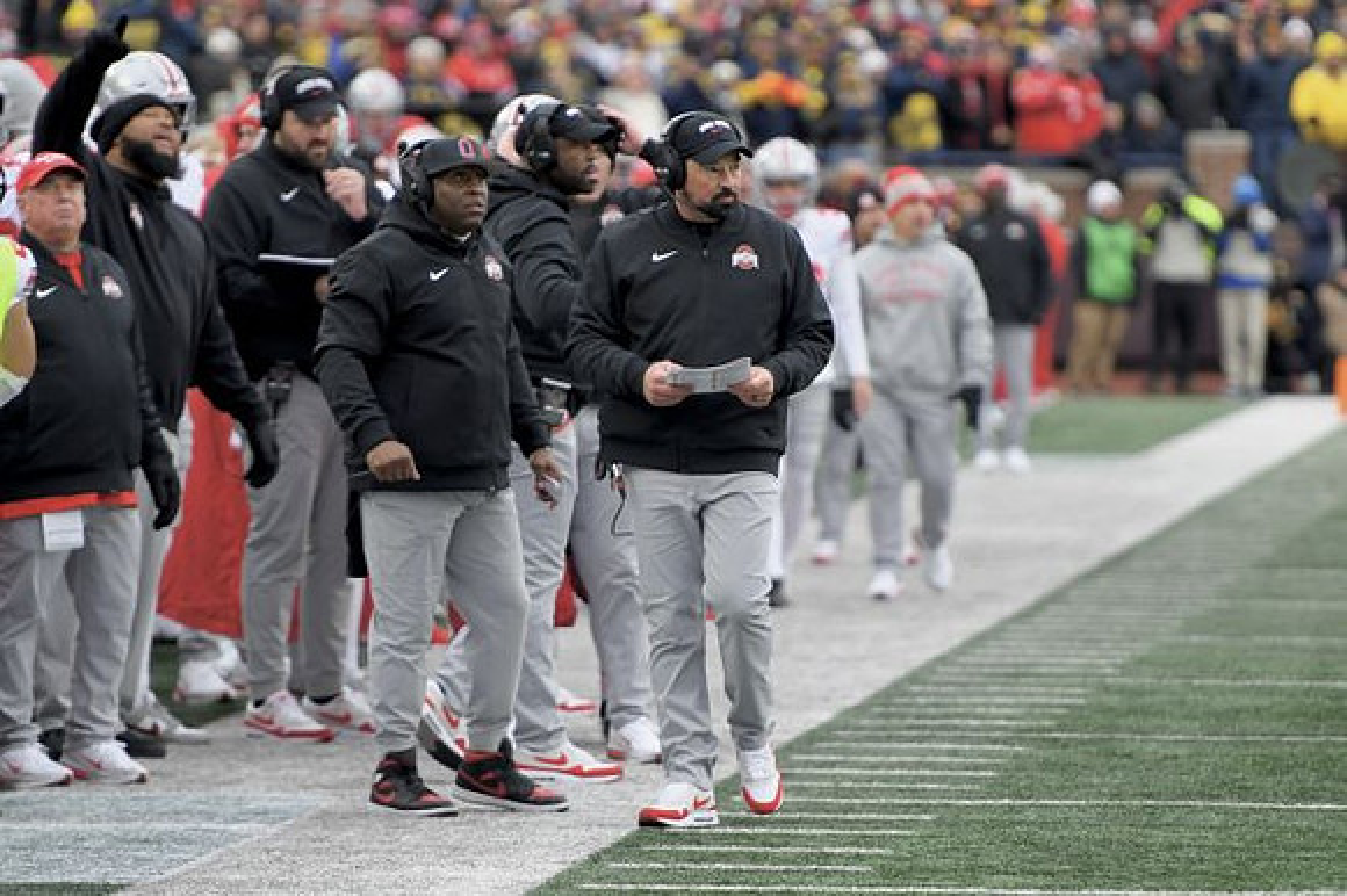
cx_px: 674
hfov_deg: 6.9
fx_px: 11218
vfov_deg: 4.6
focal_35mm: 300
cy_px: 448
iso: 640
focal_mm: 200
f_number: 2.8
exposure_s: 1/1000
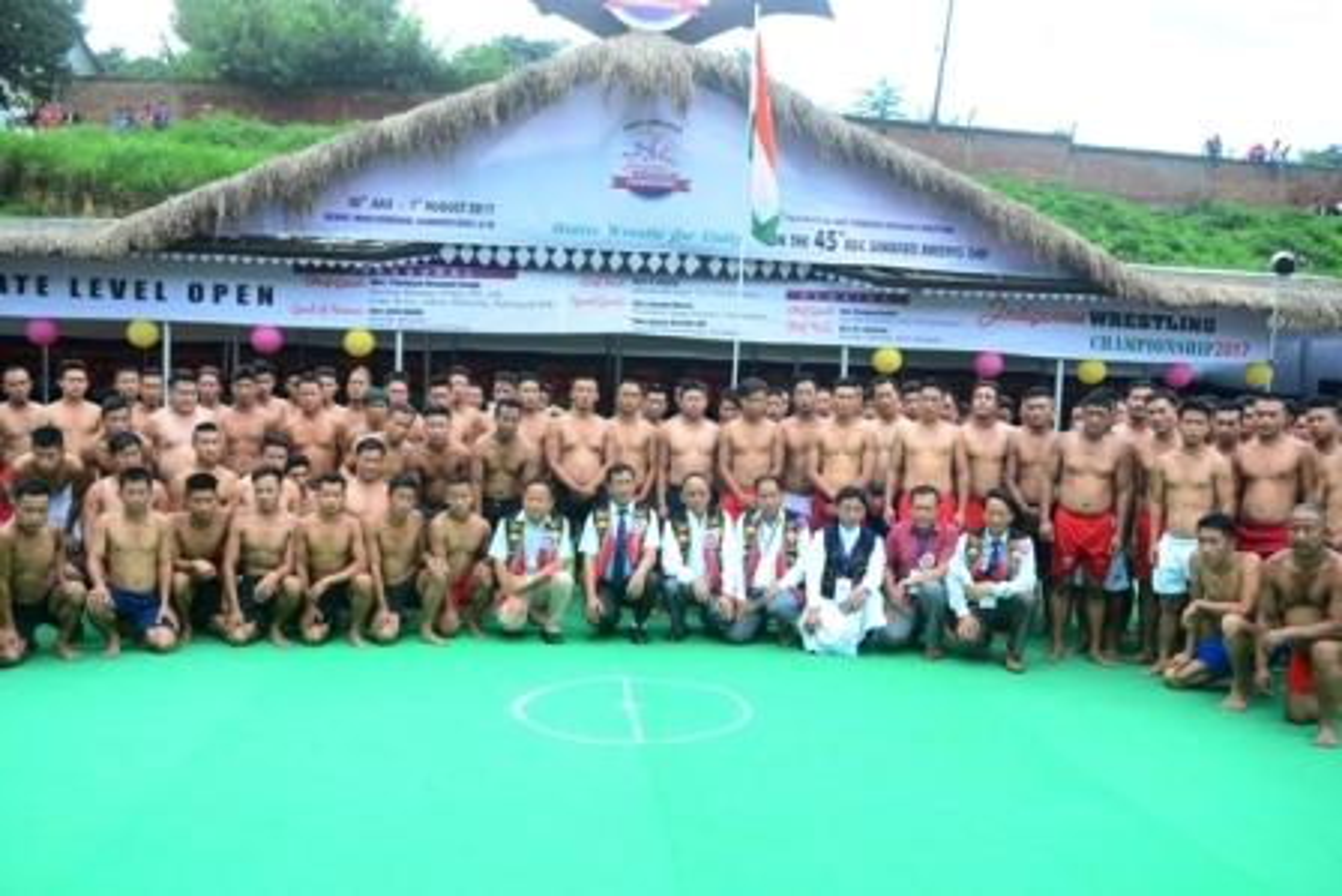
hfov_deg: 67.4
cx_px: 671
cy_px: 448
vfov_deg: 48.0
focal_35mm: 27
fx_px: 1007
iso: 100
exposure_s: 1/100
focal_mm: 18
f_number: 5.6
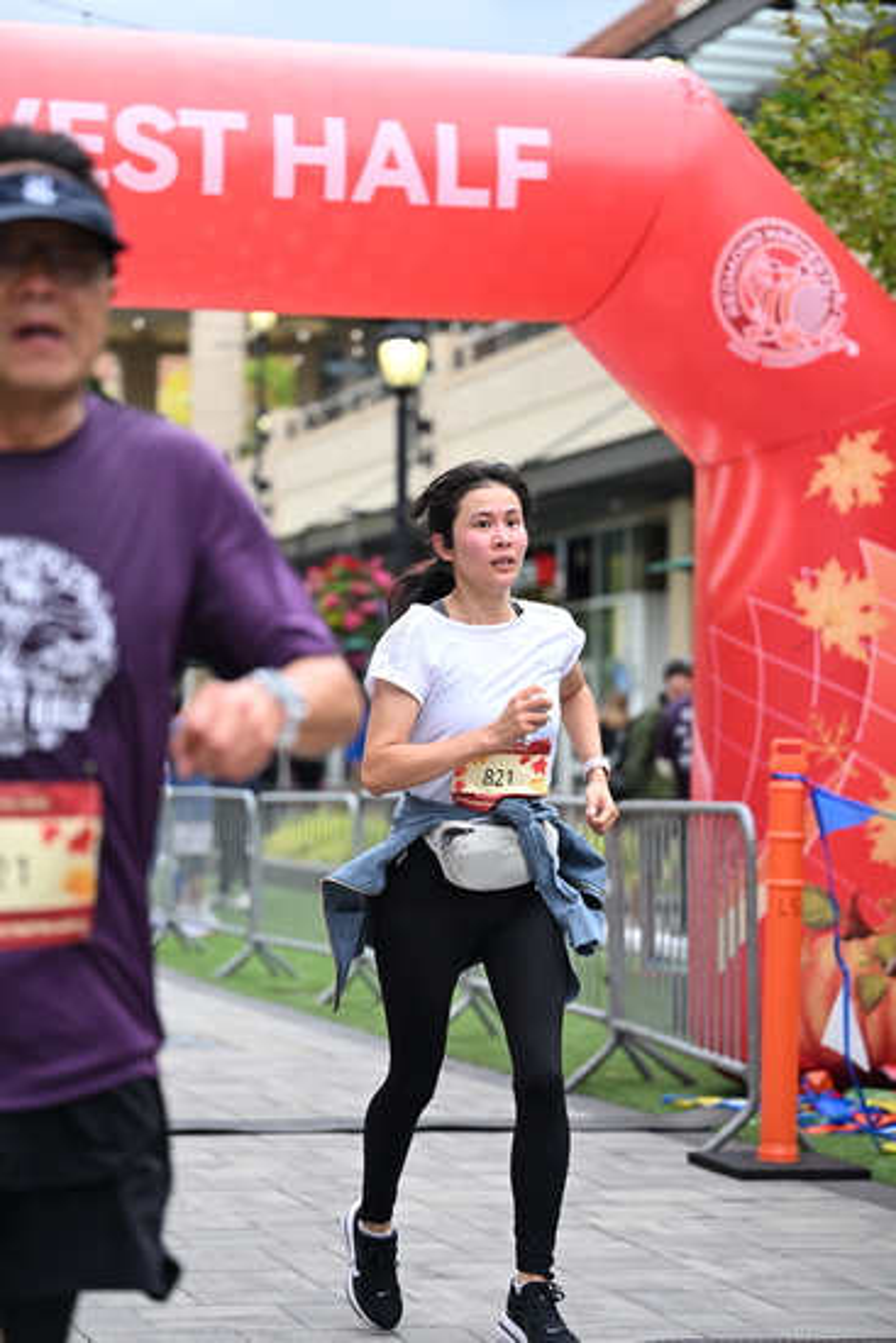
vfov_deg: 24.2
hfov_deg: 16.3
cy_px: 672
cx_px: 448
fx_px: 3134
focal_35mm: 84
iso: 640
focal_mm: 84
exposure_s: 1/2000
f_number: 2.8
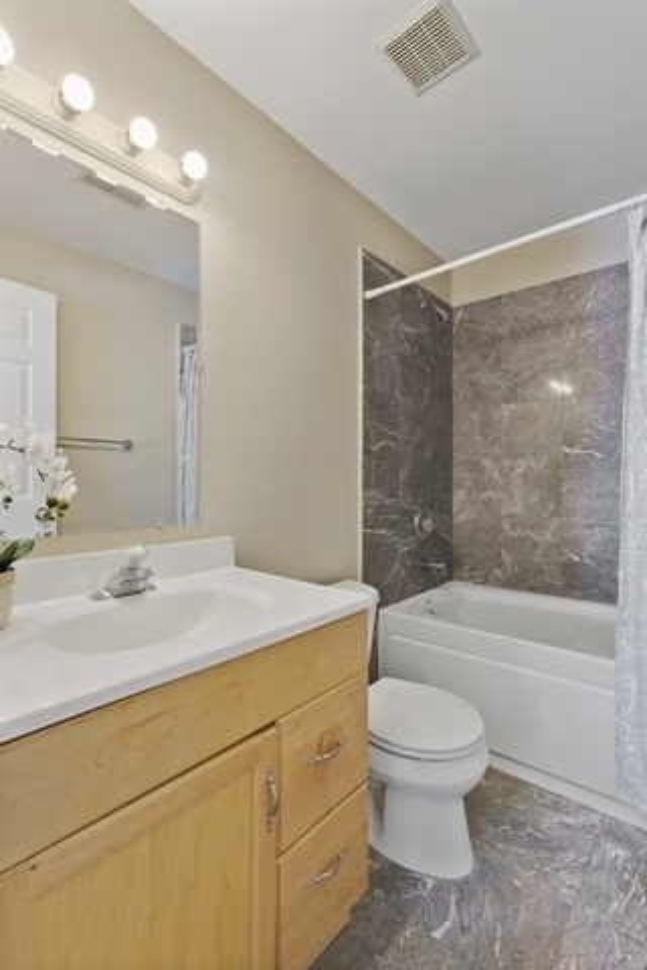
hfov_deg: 73.7
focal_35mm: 16
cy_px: 485
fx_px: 431
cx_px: 324
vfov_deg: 96.7
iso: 320
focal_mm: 16
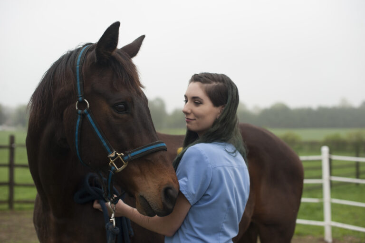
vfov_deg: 27.0
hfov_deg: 39.6
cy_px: 122
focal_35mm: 50
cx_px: 182
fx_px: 507
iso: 200
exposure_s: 1/640
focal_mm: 50
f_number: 3.2
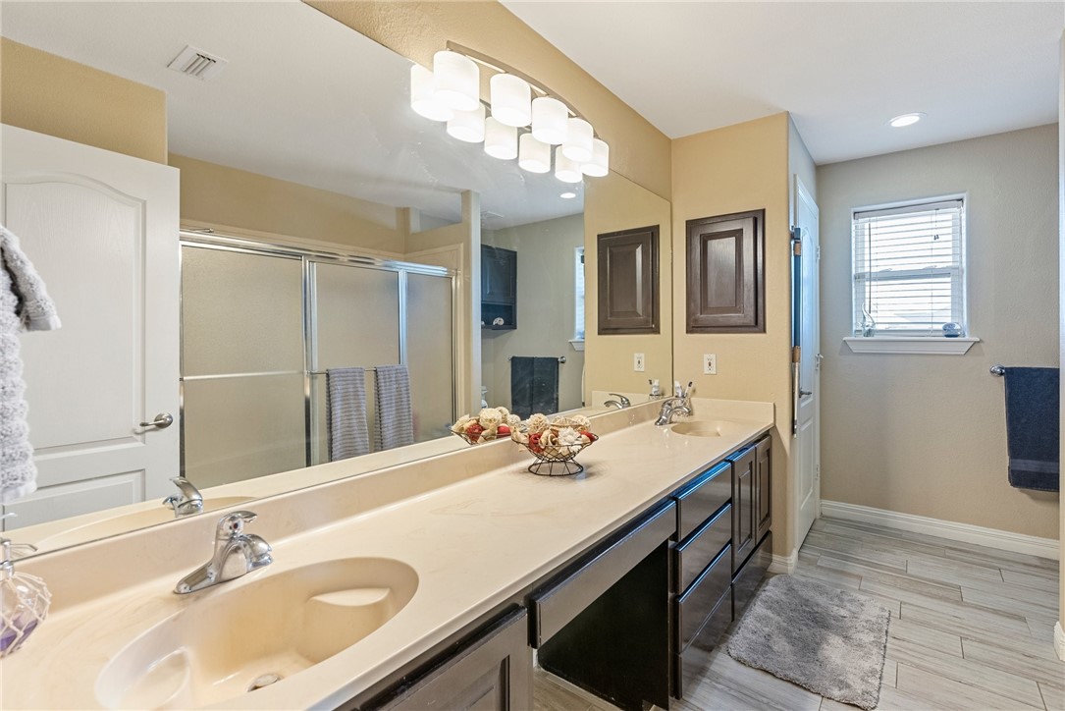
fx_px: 473
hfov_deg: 96.7
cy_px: 356
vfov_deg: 73.8
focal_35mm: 16
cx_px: 532
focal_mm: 16
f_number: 8
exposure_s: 1/4
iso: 640
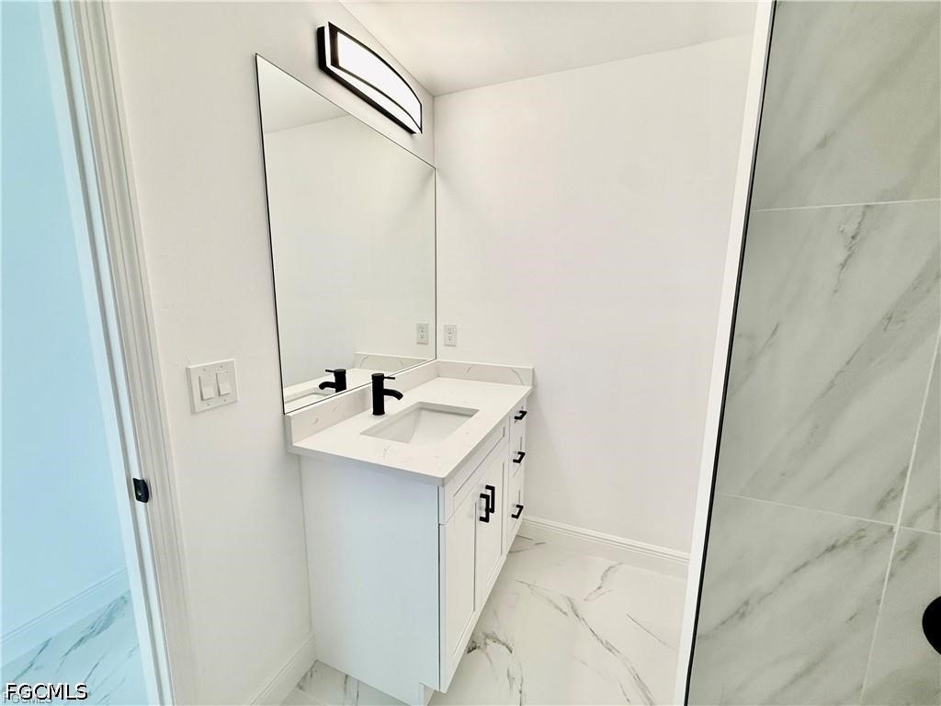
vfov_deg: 85.7
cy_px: 353
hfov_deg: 102.1
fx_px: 381
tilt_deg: -10.0
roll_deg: -1.1
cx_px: 470
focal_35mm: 14
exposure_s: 1/120
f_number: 2.2
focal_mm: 2.22
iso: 100
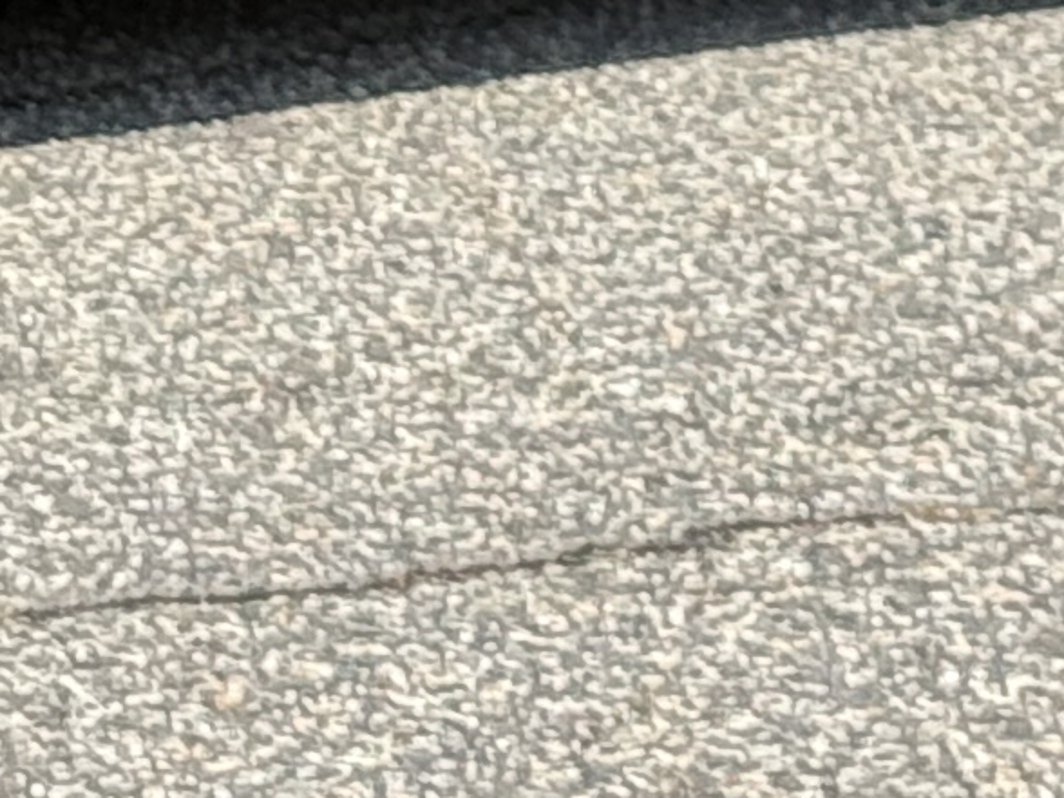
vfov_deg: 4.4
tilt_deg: +2.7
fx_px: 10113
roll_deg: -1.3
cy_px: -1448
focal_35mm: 329
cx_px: -865
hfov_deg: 5.9
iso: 64
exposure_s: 1/2342
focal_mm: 6.76
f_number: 1.78
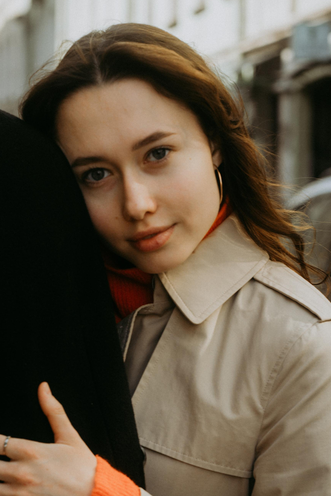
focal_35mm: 134
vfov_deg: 15.3
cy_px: 285
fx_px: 1848
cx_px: 83
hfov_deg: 10.2
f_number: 6.3
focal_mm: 85
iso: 100
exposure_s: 1/160
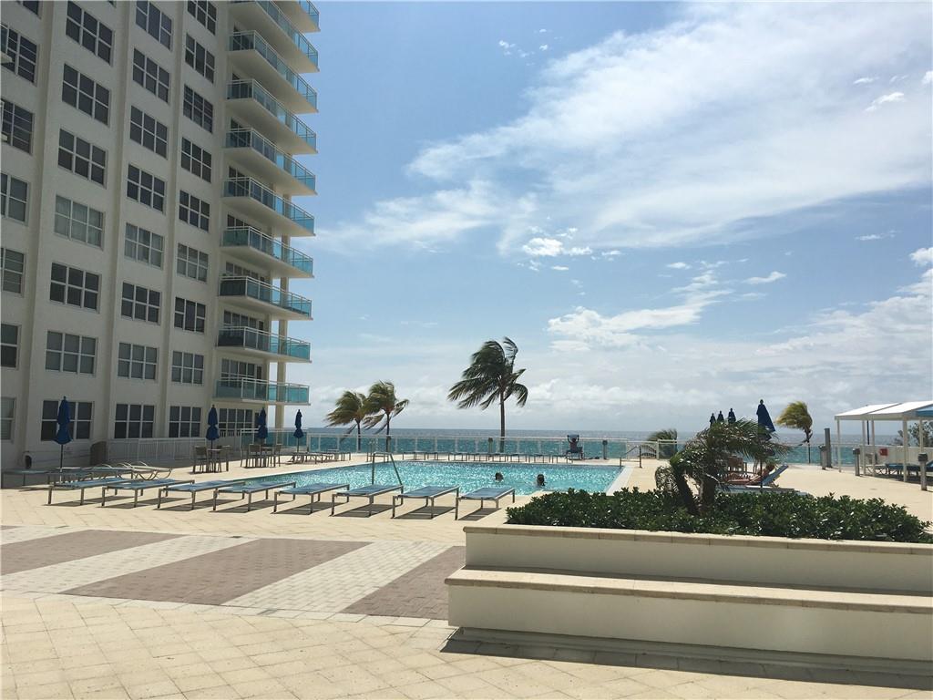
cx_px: 466
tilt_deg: +4.9
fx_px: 782
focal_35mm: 29
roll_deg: -0.1
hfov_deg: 61.7
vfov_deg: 48.2
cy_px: 350
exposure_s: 1/5128
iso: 25
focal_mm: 4.15
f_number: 2.2
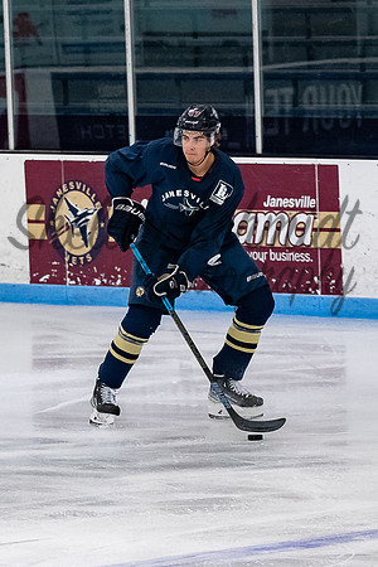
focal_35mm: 396
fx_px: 6238
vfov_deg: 5.2
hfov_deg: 3.5
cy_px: 270
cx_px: 157
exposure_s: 1/800
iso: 2000
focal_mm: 110
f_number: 3.5
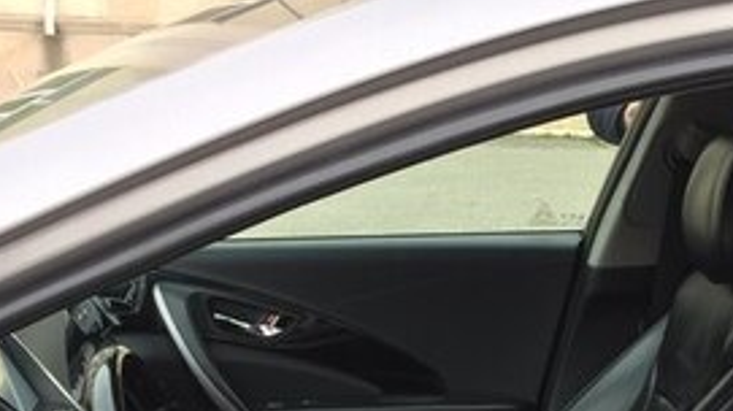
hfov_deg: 27.3
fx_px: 1496
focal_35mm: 77
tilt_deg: -24.9
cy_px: 648
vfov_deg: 14.4
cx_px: 519
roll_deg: -2.0
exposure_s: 1/120
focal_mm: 4.15
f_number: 2.2
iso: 32
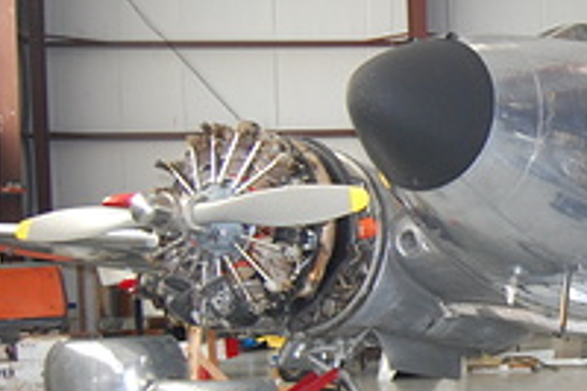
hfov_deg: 19.1
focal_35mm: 99
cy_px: 254
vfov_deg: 13.8
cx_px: 766
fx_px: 1613
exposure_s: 1/60
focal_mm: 22
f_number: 4
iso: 500
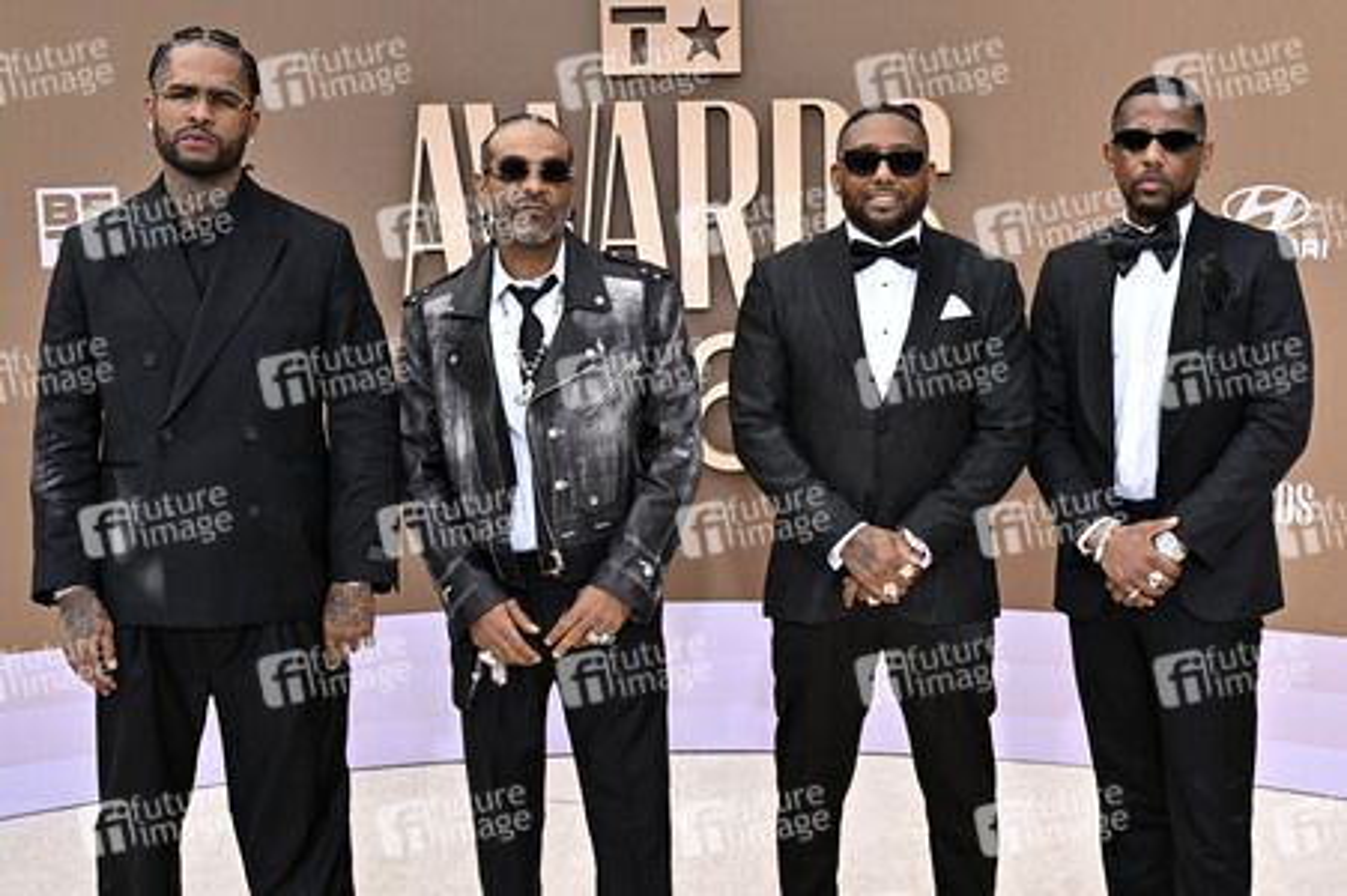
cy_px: 448
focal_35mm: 38
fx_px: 1421
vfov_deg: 35.0
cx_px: 674
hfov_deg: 50.7
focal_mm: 38
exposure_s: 1/320
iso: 400
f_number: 9
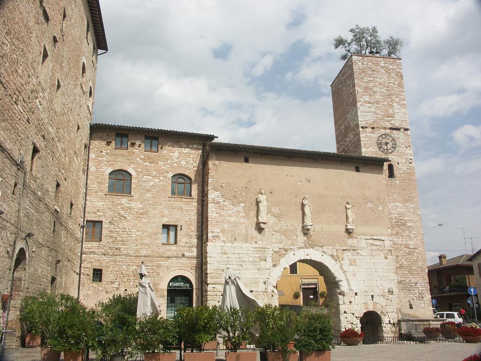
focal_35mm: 36
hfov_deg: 51.4
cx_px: 240
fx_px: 500
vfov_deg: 39.7
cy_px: 180
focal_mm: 9.27
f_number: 8
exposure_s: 1/400
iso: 64
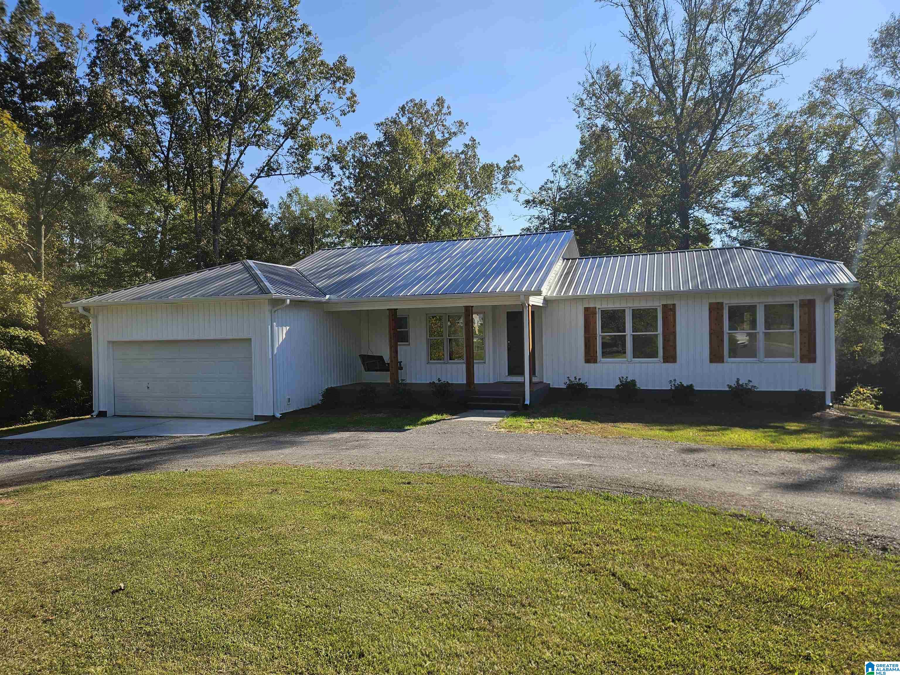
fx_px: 598
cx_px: 450
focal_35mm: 23
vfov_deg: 58.9
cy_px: 338
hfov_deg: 73.9
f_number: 1.8
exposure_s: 1/1737
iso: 25
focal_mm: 5.4
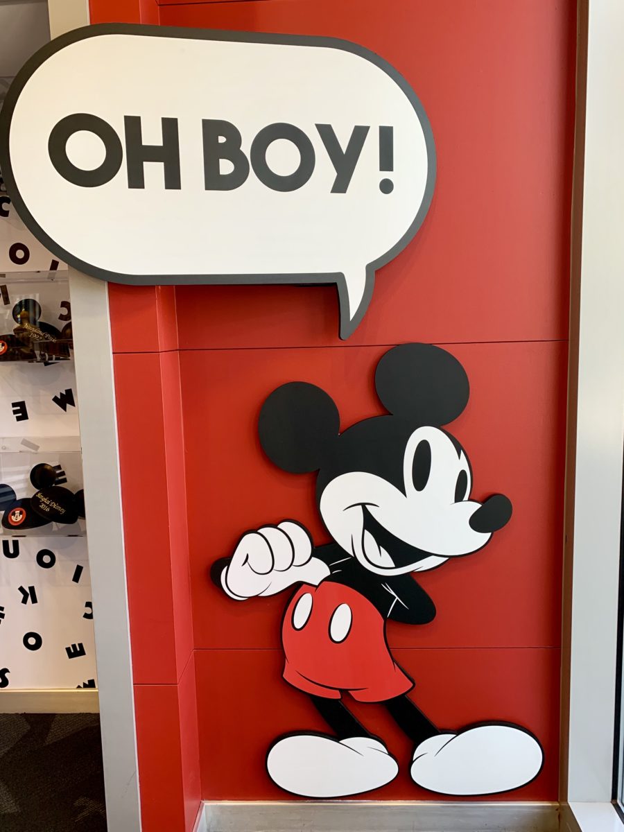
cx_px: 312
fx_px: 625
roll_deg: +0.7
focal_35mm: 26
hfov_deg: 53.1
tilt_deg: -6.9
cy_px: 416
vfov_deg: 67.3
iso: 80
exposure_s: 1/121
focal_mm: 4.25
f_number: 1.8
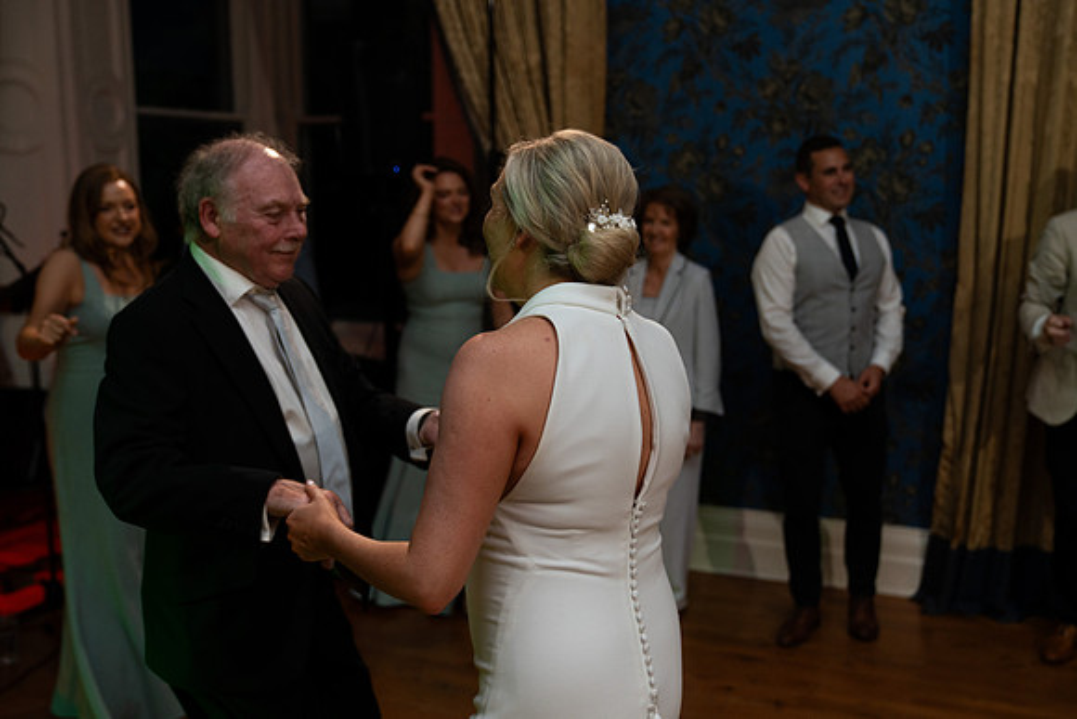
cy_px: 360
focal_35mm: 38
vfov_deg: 35.1
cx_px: 538
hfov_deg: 50.7
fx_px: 1137
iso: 1250
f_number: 2.8
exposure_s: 1/160
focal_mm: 38
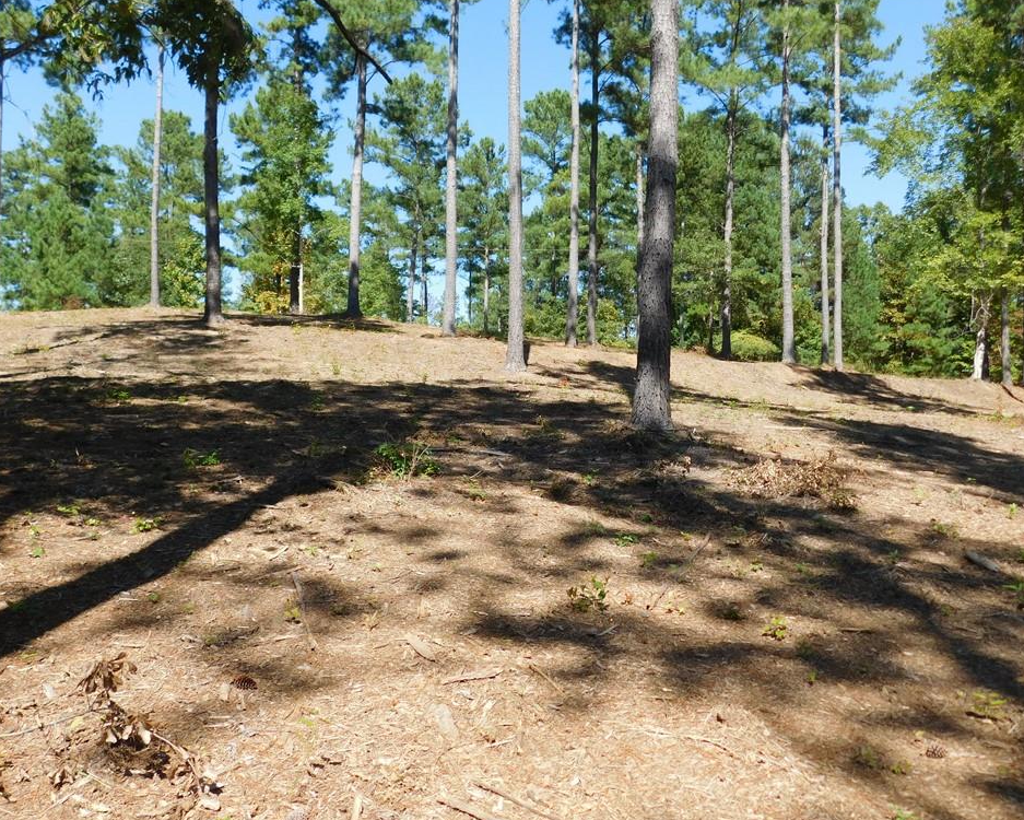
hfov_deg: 55.6
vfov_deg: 45.8
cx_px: 521
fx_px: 970
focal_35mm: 32
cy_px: 407
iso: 125
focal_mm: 5.3
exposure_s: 1/640
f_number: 3.2
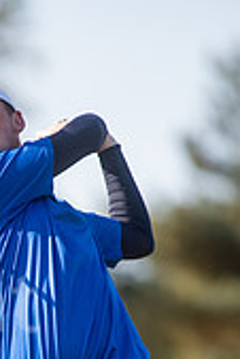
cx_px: -72
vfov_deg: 2.6
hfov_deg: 1.7
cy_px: 421
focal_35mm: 800
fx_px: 7983
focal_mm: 300
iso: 400
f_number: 4
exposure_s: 1/4000
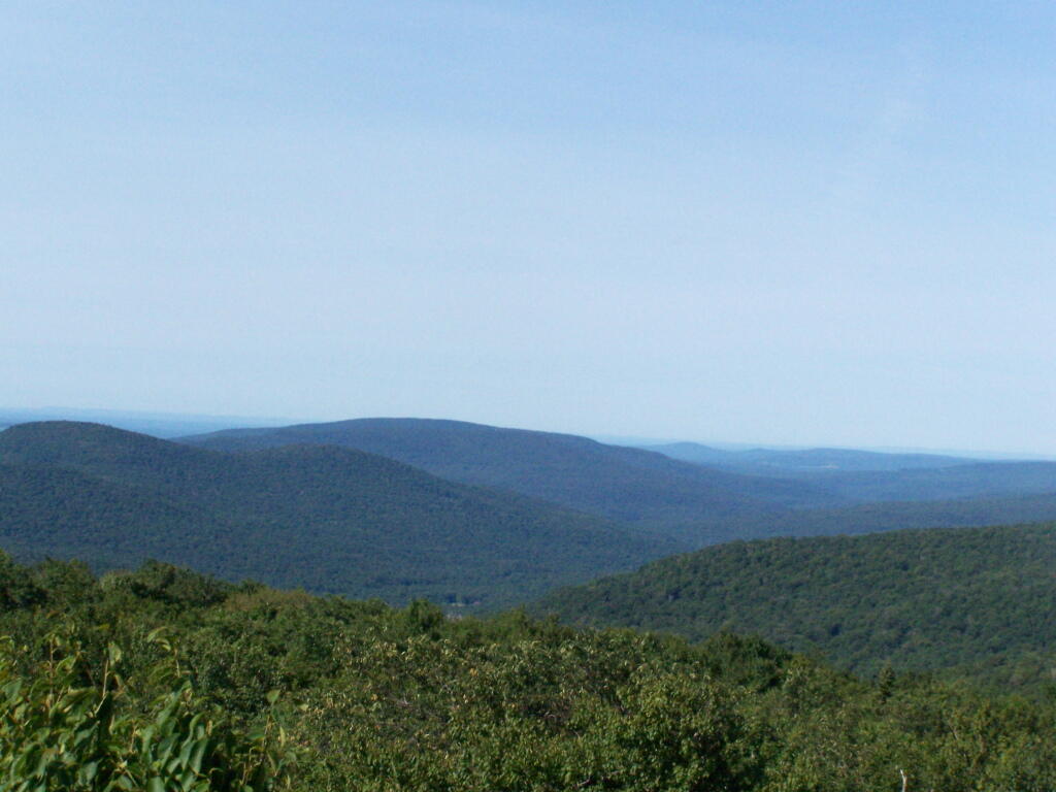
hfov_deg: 23.8
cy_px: 396
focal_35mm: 82
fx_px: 2502
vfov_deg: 18.0
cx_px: 528
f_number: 6.3
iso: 400
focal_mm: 13.7
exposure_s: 1/1600
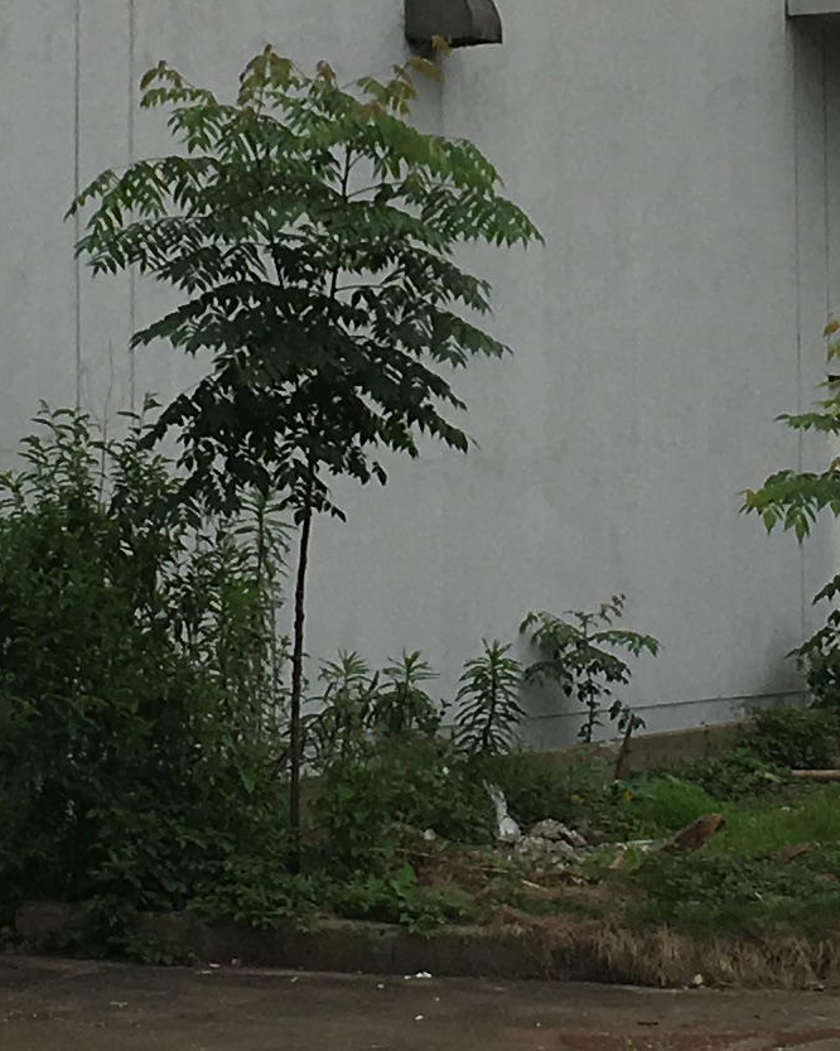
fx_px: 4259
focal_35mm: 137
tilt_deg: +3.3
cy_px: 193
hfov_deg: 11.3
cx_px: 501
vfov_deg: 14.0
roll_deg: -0.2
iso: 25
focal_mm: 4.15
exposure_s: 1/1538
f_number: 2.2
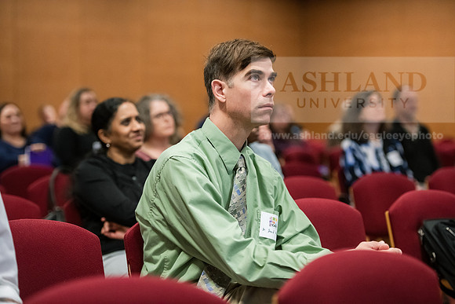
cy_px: 152
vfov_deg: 14.4
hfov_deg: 21.5
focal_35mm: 95
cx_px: 228
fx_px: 1201
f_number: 2.8
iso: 4000
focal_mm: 95
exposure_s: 1/200
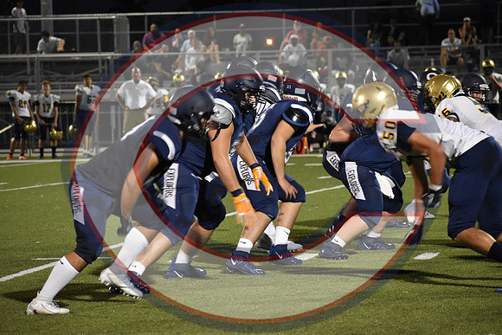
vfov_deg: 7.0
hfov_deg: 10.5
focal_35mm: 195
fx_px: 2720
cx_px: 251
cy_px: 168
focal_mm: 130
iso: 3200
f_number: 4.8
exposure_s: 1/125
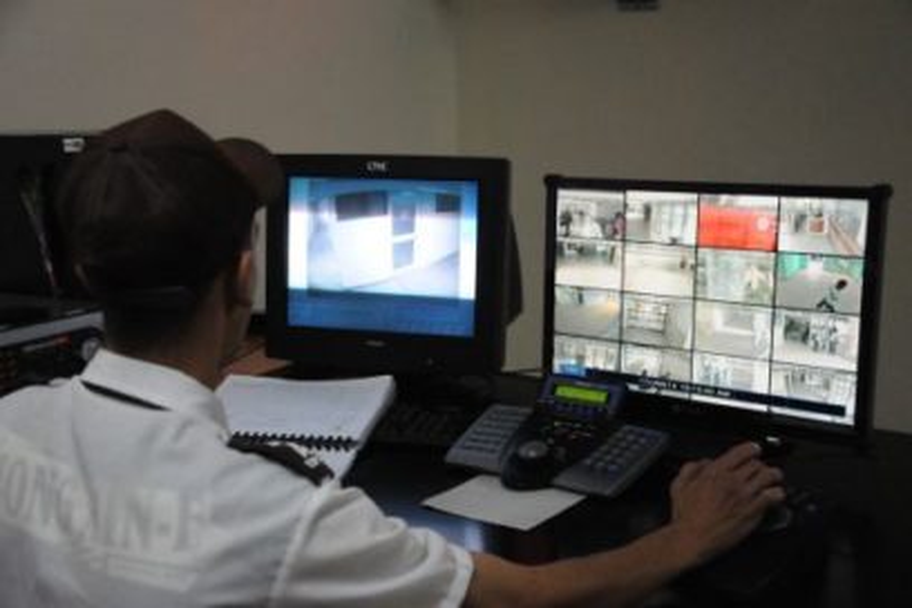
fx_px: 1216
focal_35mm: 48
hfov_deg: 41.1
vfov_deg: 28.1
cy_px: 304
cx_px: 456
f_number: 4.5
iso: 3200
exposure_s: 1/125
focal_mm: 32
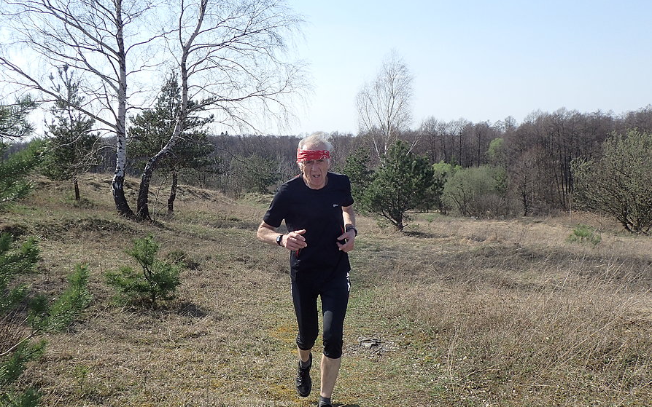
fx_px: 569
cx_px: 325
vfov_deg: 39.4
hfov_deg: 59.6
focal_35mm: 32
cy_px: 203
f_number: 3.2
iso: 100
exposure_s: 1/1000
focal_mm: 5.5
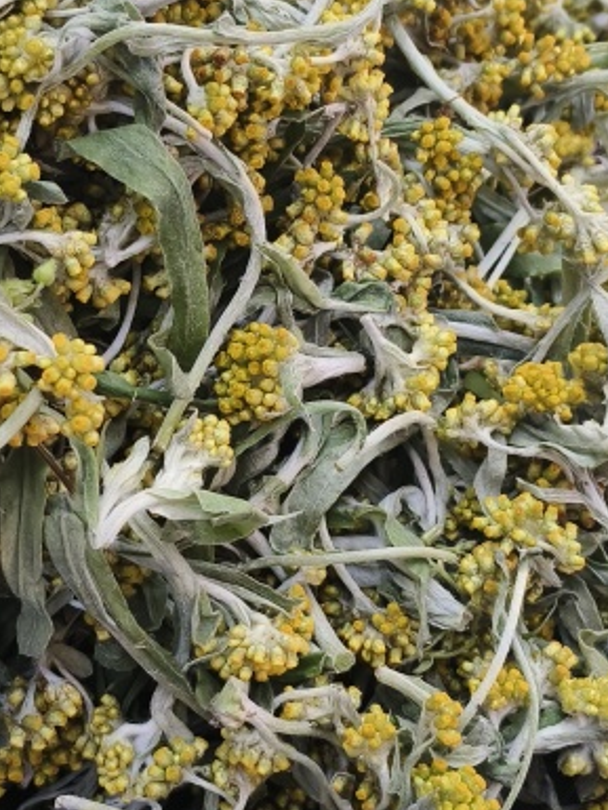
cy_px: 428
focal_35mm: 72
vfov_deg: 27.0
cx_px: 200
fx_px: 1685
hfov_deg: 20.4
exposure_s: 1/100
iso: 64
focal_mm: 4.84
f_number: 1.79
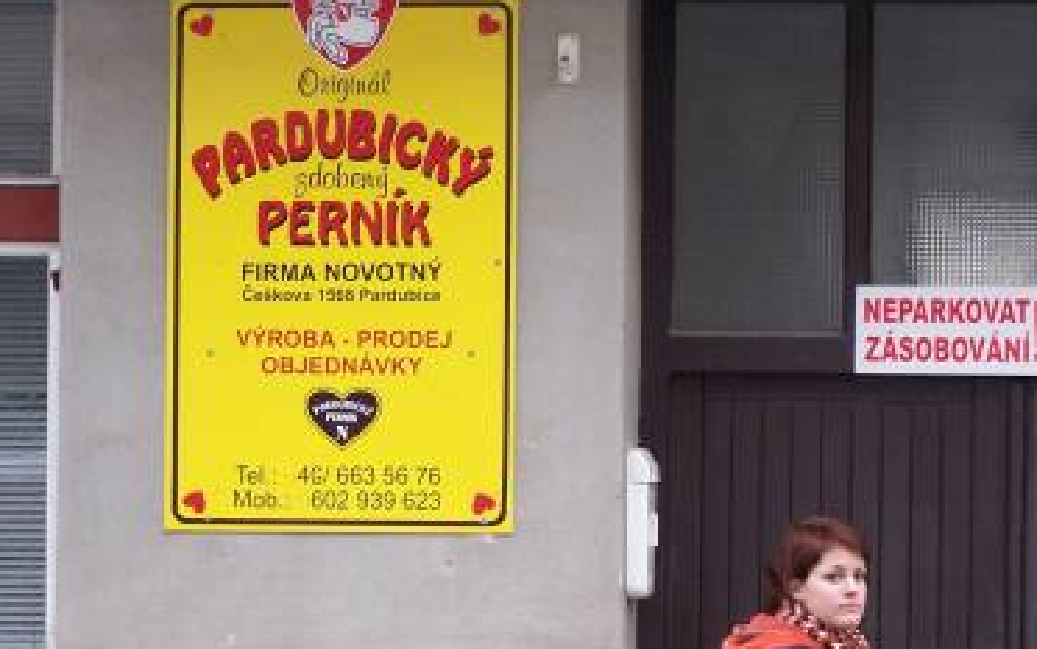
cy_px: 593
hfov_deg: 10.5
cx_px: 650
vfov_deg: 6.6
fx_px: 5656
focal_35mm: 200
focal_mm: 19.4
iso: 140
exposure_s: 1/125
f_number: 3.2
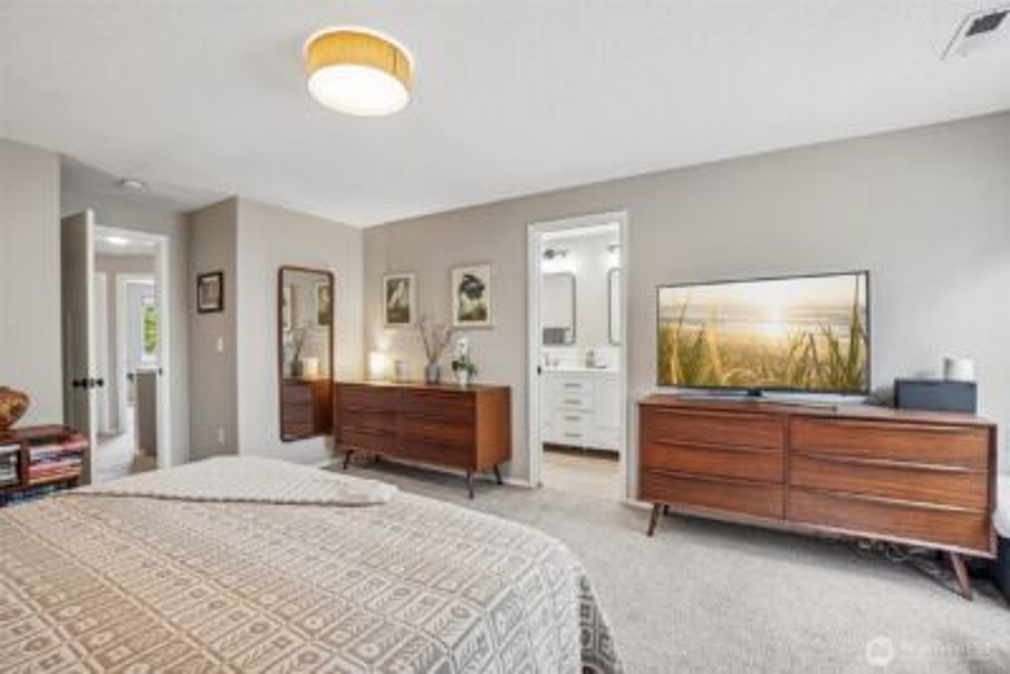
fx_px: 449
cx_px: 505
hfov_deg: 96.7
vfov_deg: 73.8
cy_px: 337
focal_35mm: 16
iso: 400
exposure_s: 1/10
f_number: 8
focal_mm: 16
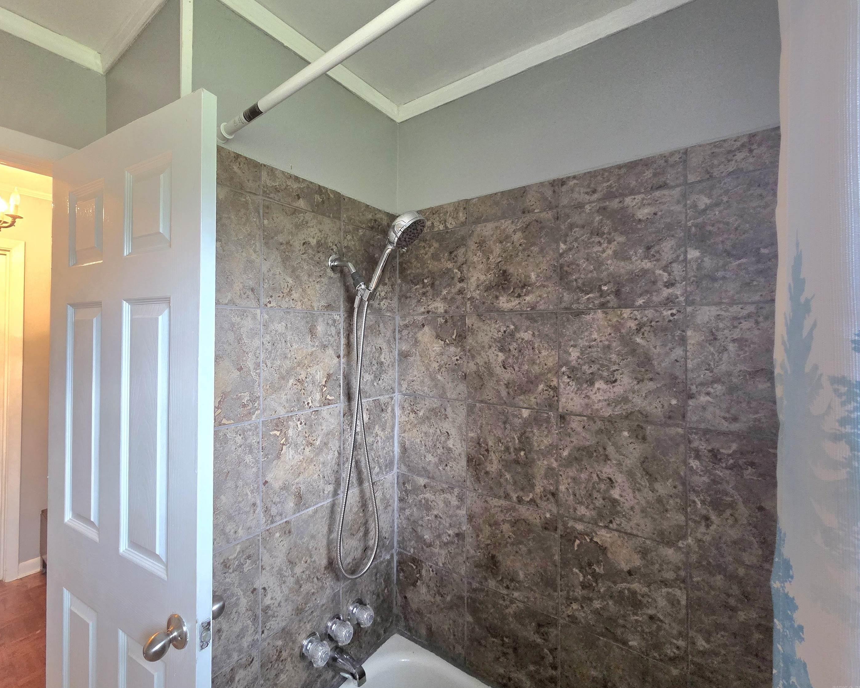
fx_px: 356
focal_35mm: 14
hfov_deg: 100.4
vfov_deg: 88.0
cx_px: 389
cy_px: 336
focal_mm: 2.2
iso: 400
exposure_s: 1/60.2
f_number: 2.2
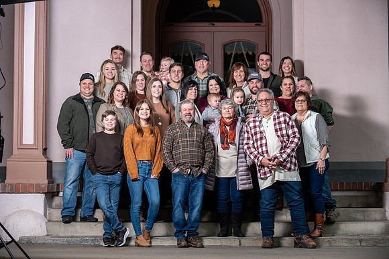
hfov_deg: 21.5
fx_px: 1027
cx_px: 194
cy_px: 130
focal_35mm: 95
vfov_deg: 14.4
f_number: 4
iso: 200
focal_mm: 95
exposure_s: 1/125
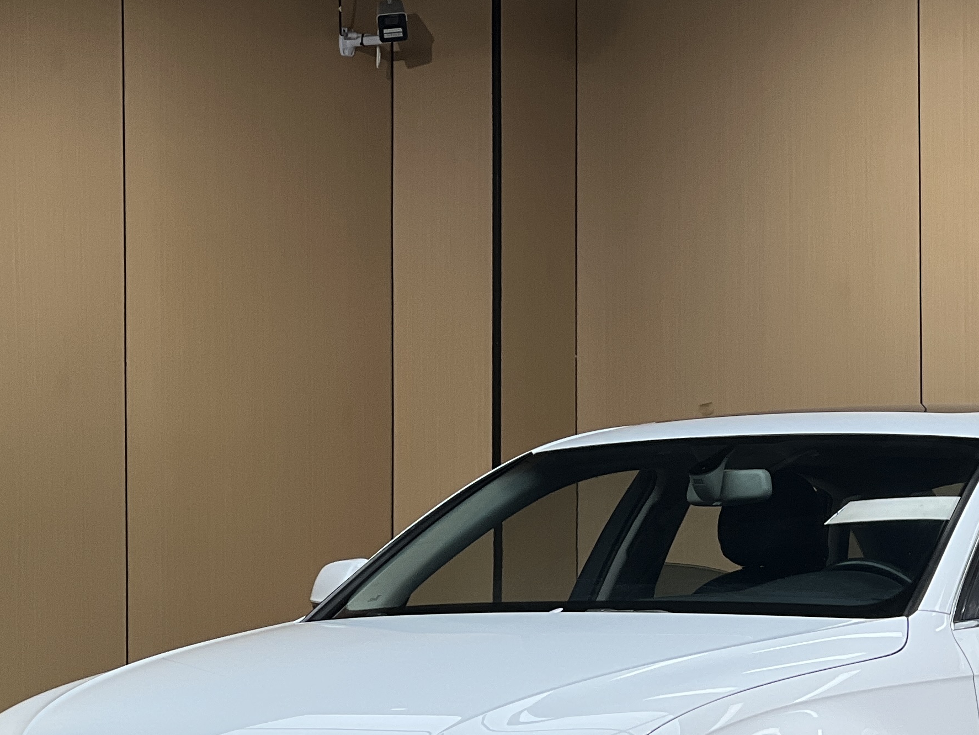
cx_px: 753
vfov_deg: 8.5
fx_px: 4950
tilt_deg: +0.5
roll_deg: +0.3
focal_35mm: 175
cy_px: 605
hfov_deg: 11.3
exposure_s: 1/100
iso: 50
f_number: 2.8
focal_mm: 9
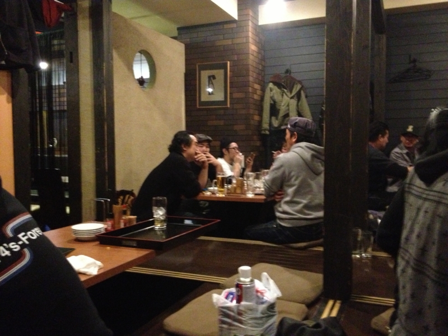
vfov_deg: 40.7
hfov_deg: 52.6
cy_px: 168
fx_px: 453
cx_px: 224
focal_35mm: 35
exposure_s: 1/15
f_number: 2.4
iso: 800
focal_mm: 4.28
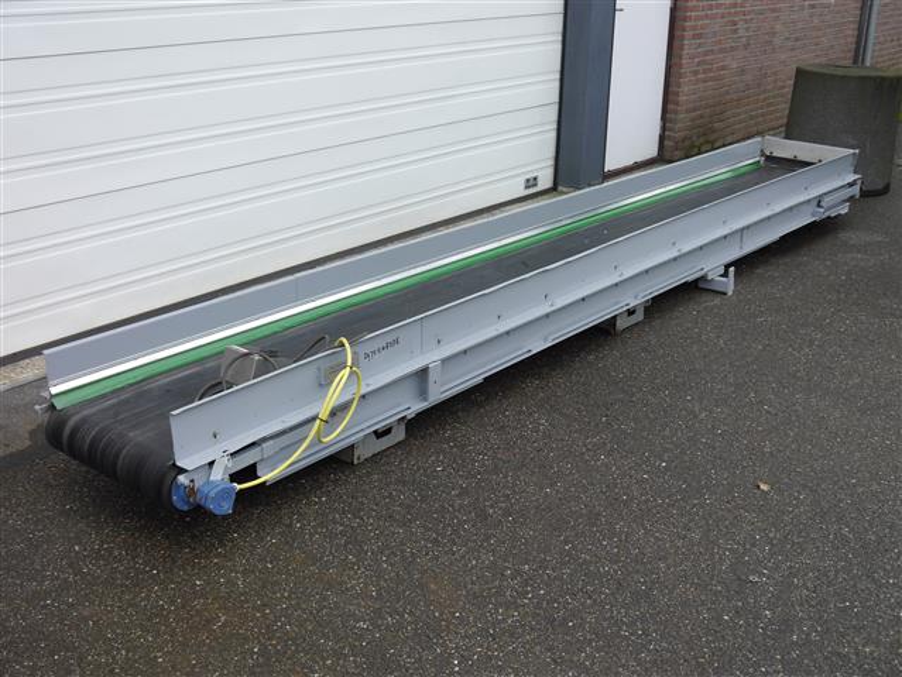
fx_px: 1147
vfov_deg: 32.9
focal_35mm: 44
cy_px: 338
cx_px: 451
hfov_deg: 42.9
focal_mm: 22
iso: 160
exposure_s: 1/100
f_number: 5
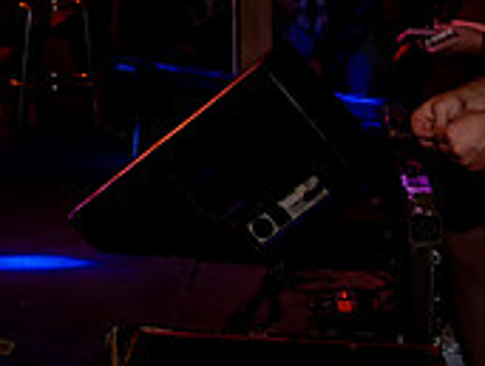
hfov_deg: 15.9
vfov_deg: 12.3
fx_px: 1615
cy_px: -186
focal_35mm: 115
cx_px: -215
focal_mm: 24
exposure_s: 1/125
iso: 5000
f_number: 4
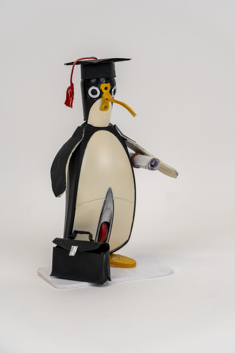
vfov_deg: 19.3
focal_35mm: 106
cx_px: 118
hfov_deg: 12.9
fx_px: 1038
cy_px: 175
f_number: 7.1
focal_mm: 105
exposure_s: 1/30
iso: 100
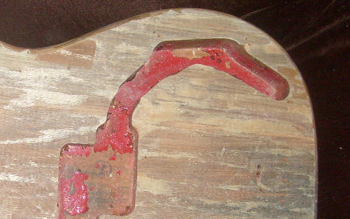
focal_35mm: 74
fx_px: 706
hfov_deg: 26.7
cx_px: 25
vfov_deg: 17.5
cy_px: 177
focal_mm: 5.8
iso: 100
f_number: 2.8
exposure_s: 1/45
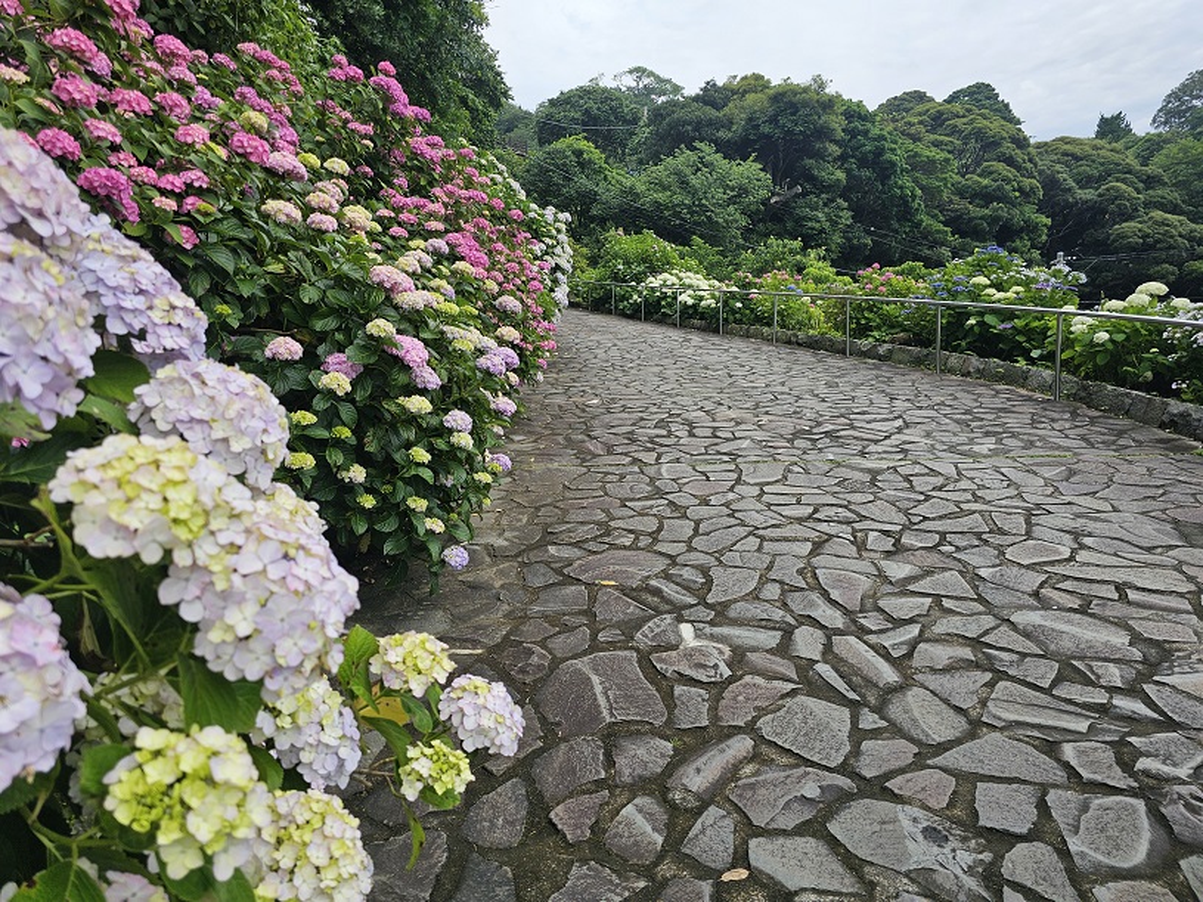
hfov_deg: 73.9
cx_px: 602
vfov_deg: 58.9
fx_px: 799
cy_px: 451
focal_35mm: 23
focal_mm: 6.3
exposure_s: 1/472
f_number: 1.7
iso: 10
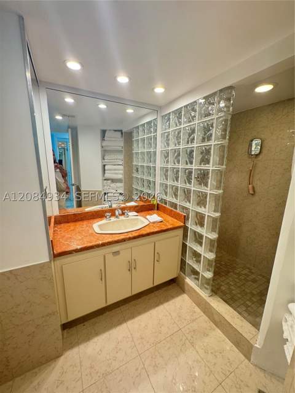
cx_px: 148
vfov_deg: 102.1
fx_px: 159
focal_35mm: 14
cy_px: 196
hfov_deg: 85.7
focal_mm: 2.22
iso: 160
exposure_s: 1/60
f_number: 2.2
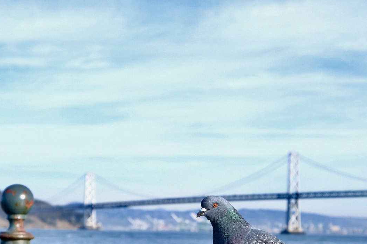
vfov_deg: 16.0
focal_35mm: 85
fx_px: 867
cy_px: 174
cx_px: 202
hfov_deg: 23.9
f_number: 5.6
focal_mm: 37.4
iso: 200
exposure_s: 1/280
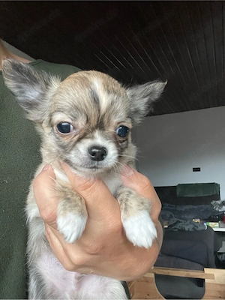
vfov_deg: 60.0
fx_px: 260
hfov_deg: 46.8
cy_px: 150
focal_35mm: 30
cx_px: 112
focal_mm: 2.71
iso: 400
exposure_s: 1/55
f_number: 2.2
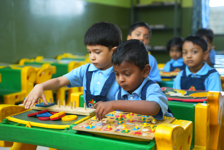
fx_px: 340
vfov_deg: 24.7
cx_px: 112
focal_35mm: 55
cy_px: 75
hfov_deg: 36.4
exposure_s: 1/160
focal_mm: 54.7
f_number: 2.8
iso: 1250
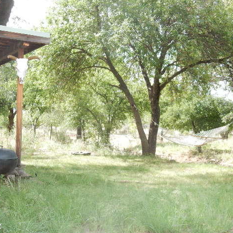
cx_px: 113
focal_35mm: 72
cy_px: 118
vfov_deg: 24.0
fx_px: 548
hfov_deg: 24.0
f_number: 4.5
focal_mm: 10.7
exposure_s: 1/250
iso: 200
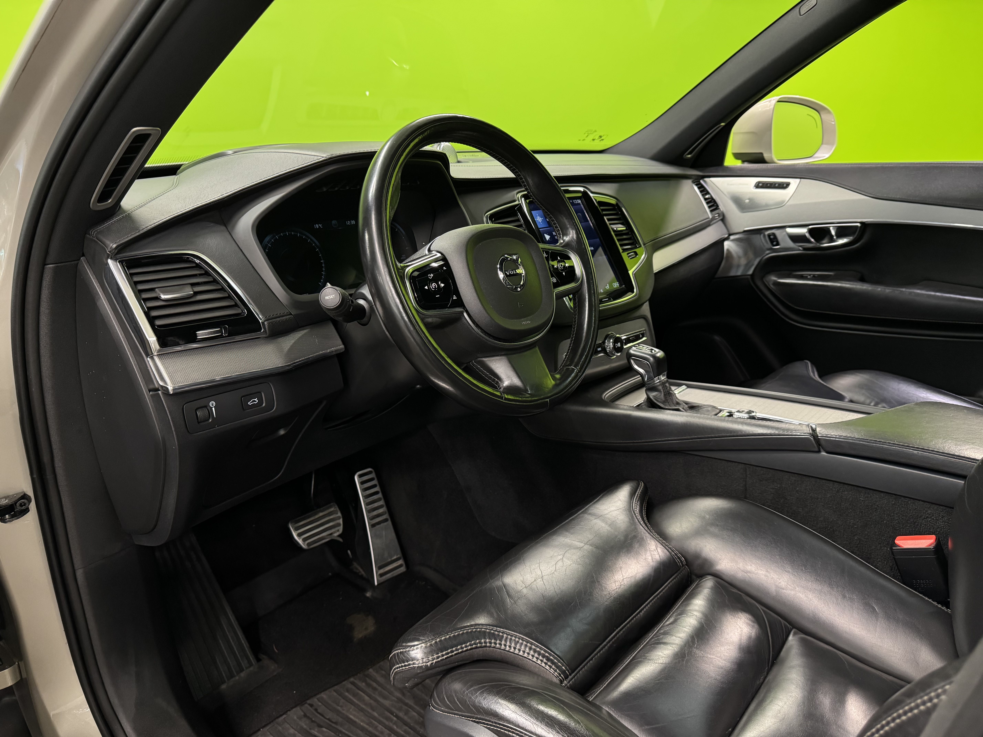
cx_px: 492
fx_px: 682
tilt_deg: -19.0
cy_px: 368
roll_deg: +0.5
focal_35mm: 24
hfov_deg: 71.6
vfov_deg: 56.8
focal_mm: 6.76
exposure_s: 1/50
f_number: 1.78
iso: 500
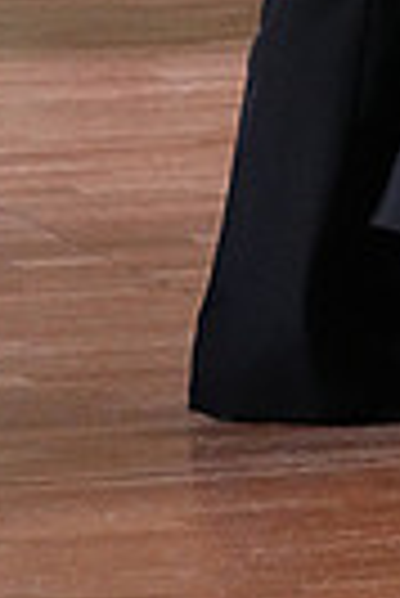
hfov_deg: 2.2
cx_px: 658
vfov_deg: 3.3
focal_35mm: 614
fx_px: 10206
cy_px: -522
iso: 10000
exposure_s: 1/400
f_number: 5.6
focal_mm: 141
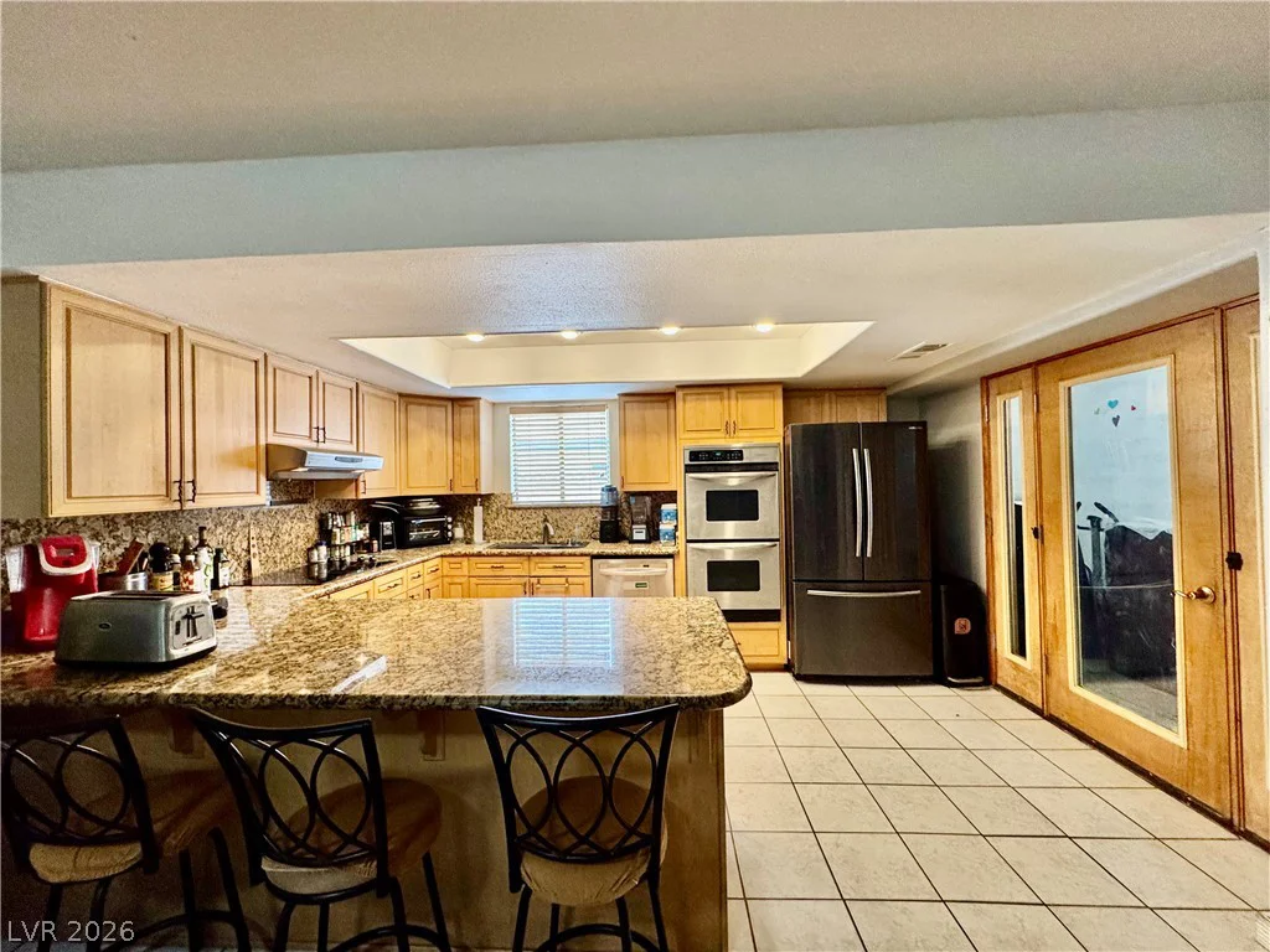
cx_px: 635
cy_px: 476
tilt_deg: +0.4
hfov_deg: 102.1
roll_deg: +1.0
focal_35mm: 14
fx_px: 514
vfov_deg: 85.7
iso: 250
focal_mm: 2.22
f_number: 2.2
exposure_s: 1/120
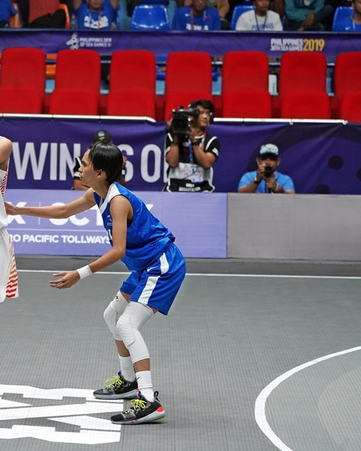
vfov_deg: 9.4
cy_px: 225
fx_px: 2736
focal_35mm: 205
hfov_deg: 7.5
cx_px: 22
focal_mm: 145
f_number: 5
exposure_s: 1/1000
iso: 8000
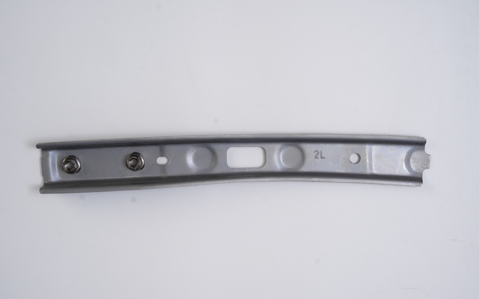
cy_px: 158
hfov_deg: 28.6
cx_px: 240
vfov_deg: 18.1
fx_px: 940
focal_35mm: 72
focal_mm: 70
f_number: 8
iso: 320
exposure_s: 1/250
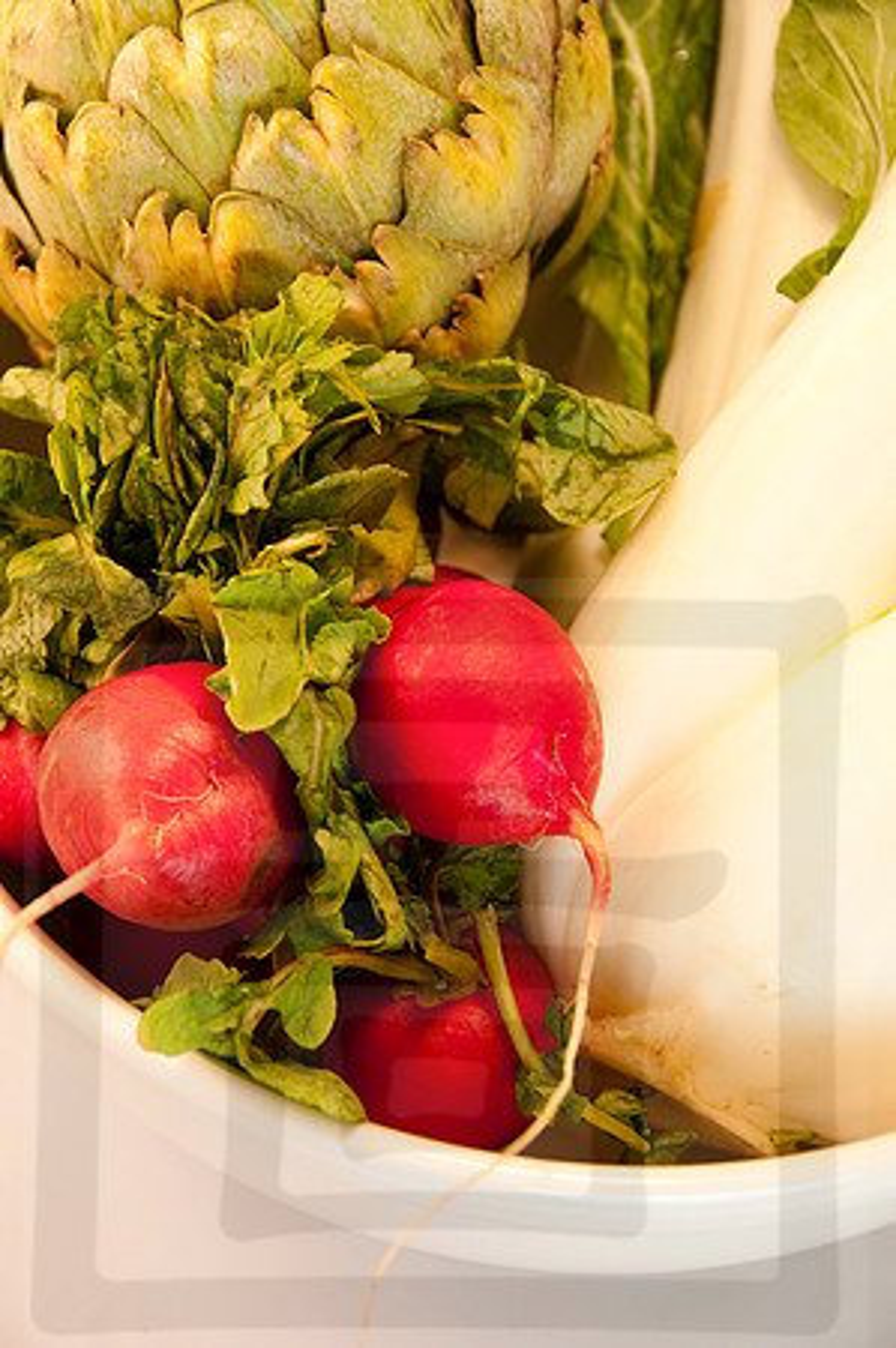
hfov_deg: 13.0
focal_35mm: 105
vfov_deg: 19.5
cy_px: 674
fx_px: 3929
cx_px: 448
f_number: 7.1
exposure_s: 1/200
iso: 200
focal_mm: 70
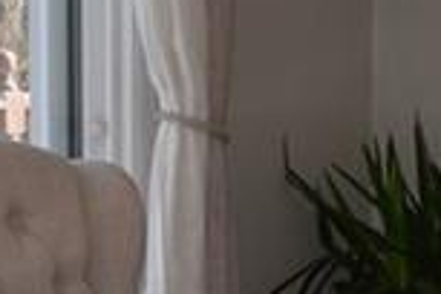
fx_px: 2217
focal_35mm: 181
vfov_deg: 7.6
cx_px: 747
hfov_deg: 10.8
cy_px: 89
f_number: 5.6
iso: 160
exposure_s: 1/125
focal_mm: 18
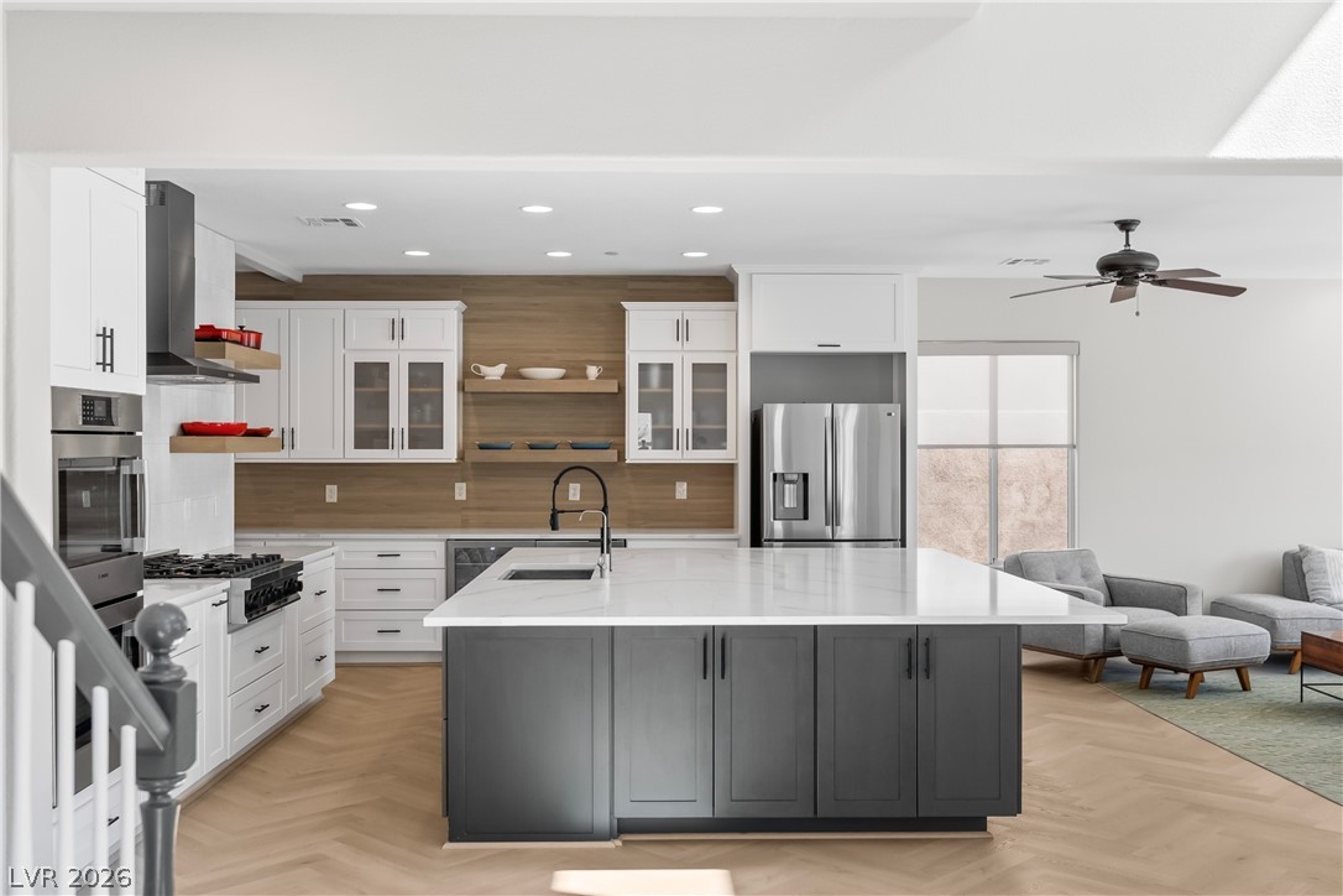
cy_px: 448
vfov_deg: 38.9
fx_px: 1268
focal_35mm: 34
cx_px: 672
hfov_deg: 55.8
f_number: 3.5
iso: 400
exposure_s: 1/200
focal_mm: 23
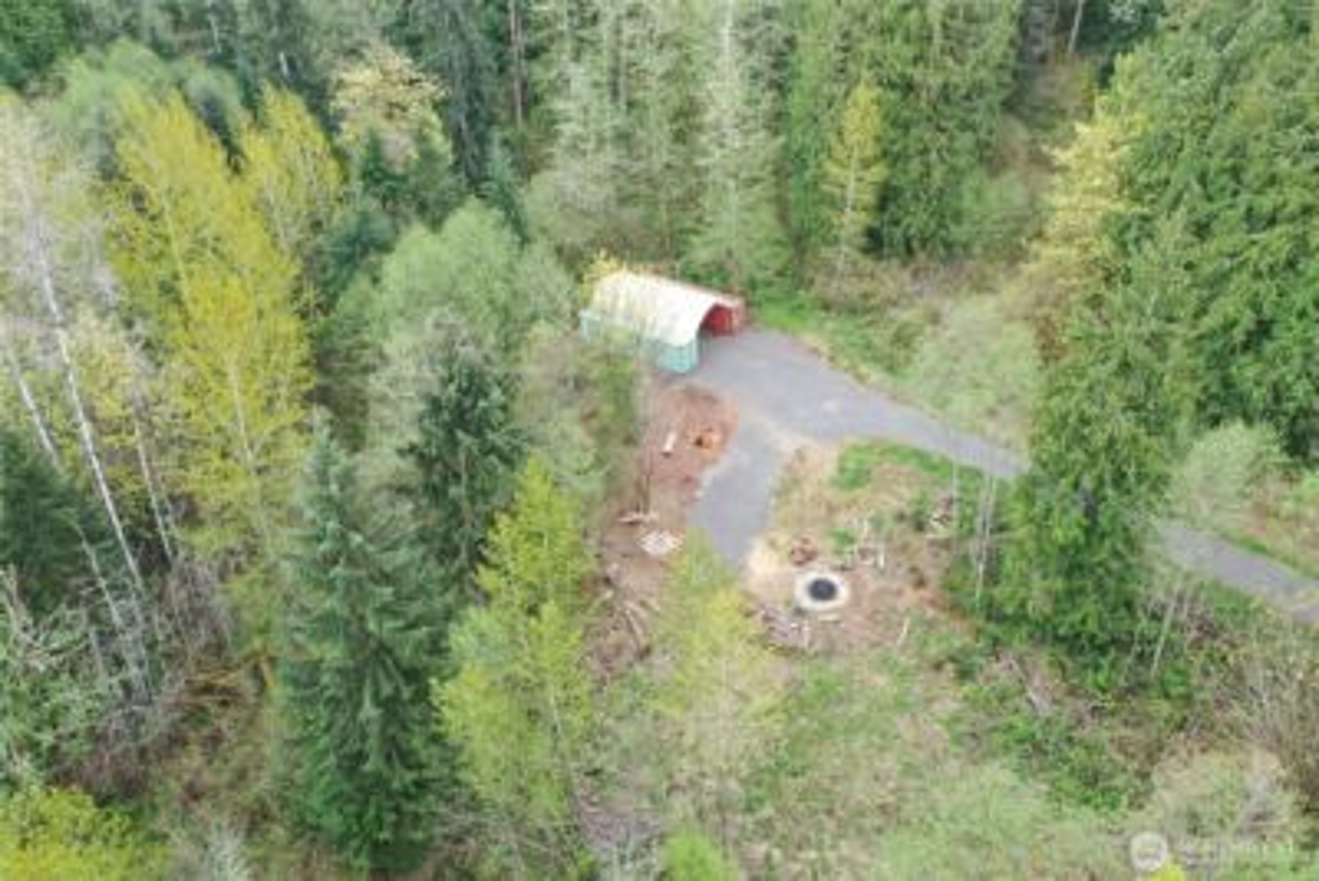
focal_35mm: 28
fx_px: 1026
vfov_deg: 46.4
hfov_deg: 65.5
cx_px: 660
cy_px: 440
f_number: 5.6
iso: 100
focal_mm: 10.26
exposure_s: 1/30
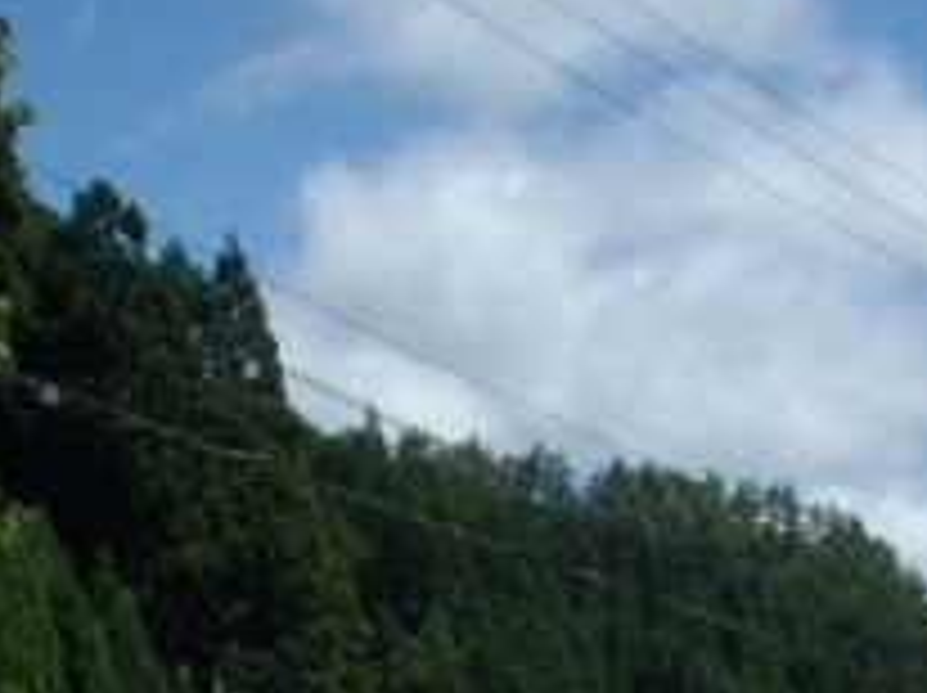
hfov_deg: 12.9
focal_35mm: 153
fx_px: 4092
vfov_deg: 9.3
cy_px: 1166
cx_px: 675
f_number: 5.6
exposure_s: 1/400
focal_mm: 6.2
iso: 80
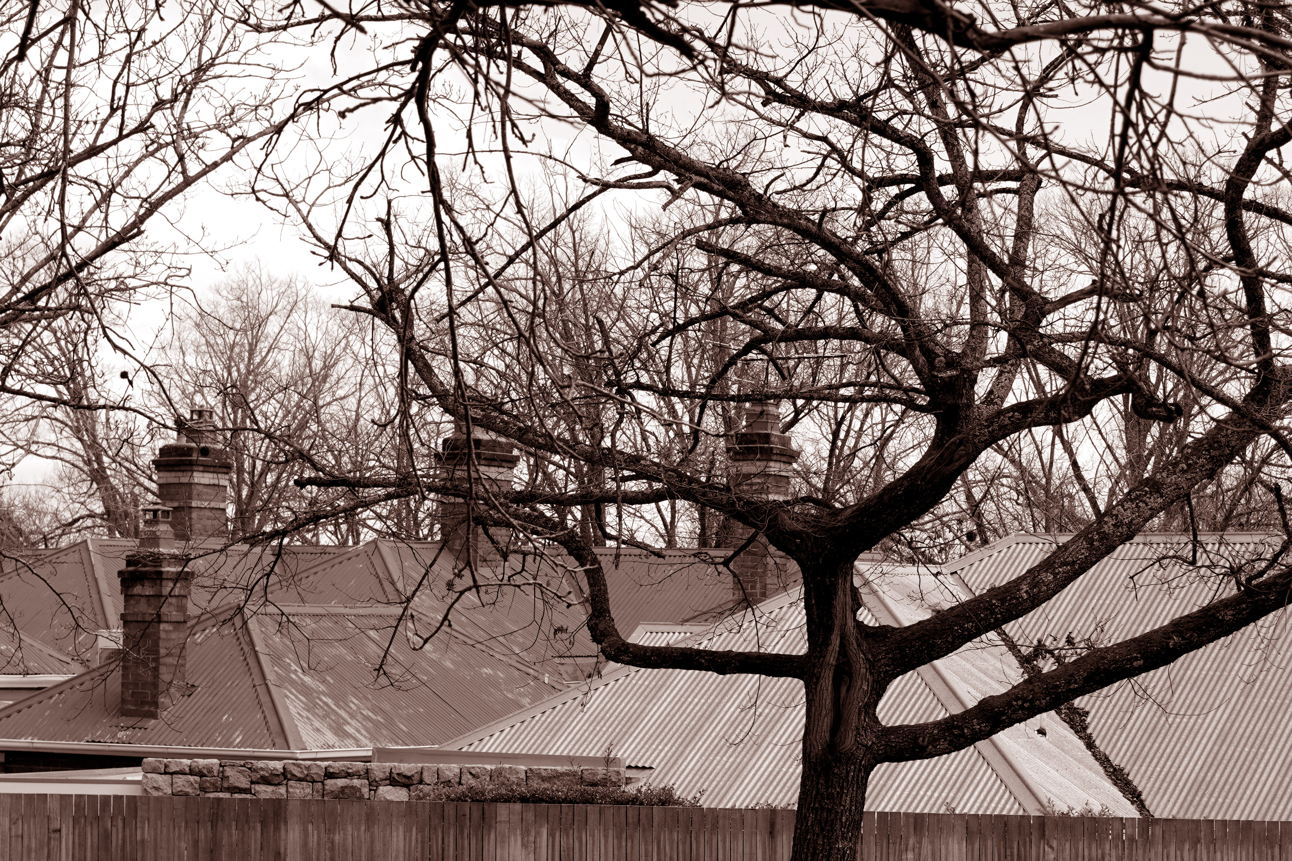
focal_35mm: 103
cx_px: 599
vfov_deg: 13.3
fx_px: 3696
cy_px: 497
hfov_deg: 19.8
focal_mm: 40
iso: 100
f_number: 5.6
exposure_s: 1/250
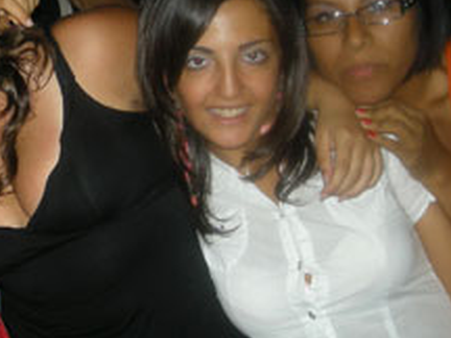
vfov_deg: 20.1
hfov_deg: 25.9
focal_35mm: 73
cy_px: 111
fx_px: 951
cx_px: 56
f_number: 2.8
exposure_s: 1/60
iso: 73
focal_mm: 5.7
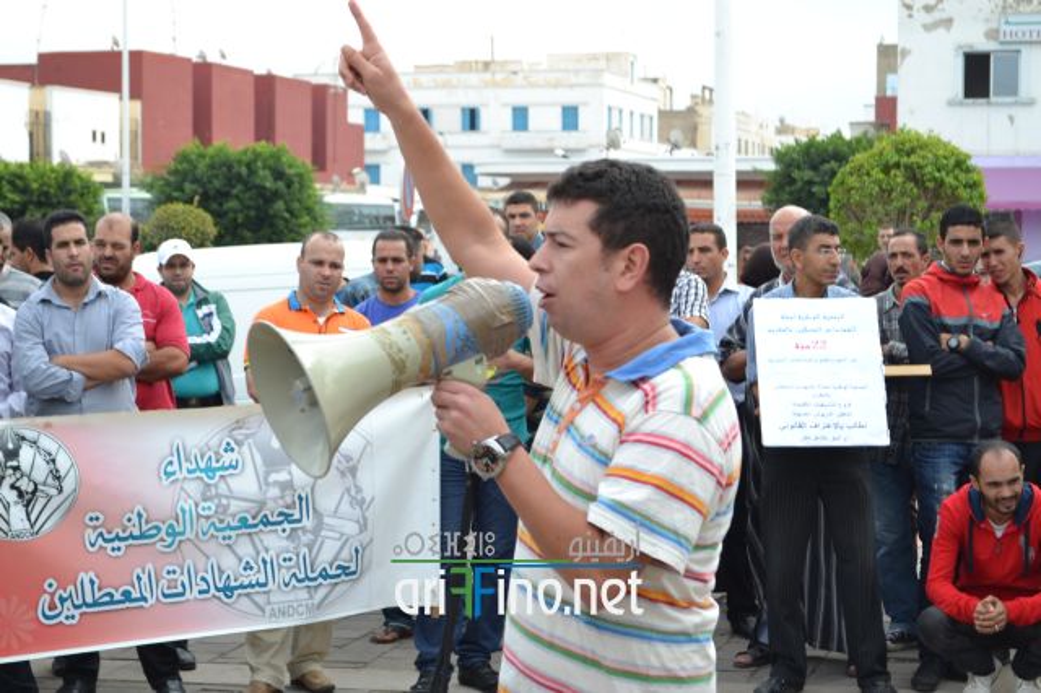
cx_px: 520
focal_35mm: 82
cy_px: 346
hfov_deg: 24.6
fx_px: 2384
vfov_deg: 16.5
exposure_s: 1/200
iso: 100
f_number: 7.1
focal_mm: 55
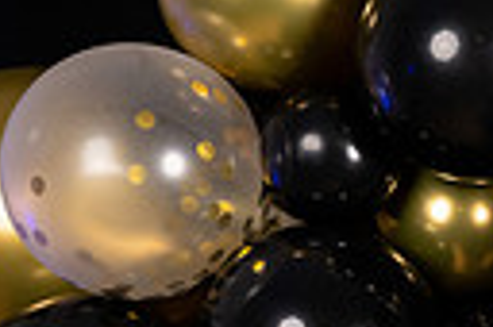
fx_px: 3228
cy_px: 248
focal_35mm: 236
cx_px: 1025
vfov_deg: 5.8
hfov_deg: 8.3
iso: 320
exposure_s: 1/250
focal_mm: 52
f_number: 4.5
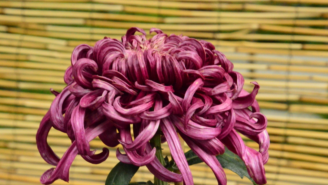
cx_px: 164
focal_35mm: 174
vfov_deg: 7.0
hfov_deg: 12.4
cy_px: 108
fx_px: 1514
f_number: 18
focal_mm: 110
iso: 6400
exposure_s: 1/25
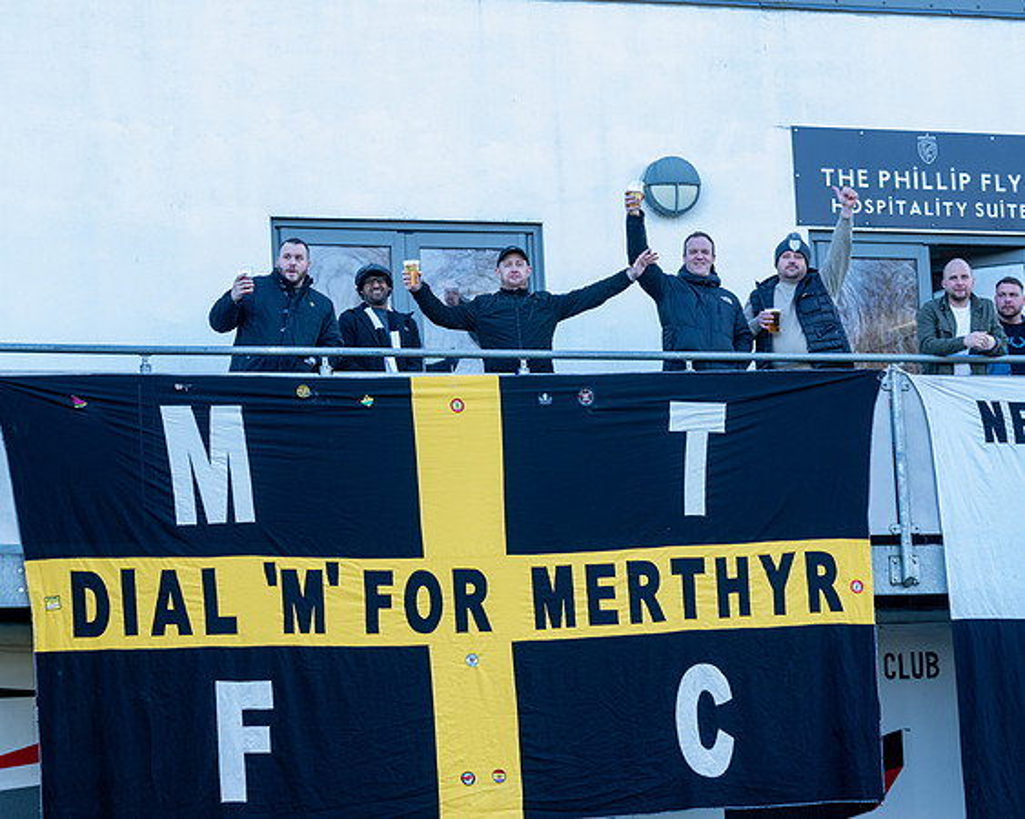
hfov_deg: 15.6
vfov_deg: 12.5
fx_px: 3739
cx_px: 532
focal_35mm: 123
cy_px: 410
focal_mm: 105
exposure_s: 1/250
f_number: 5
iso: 1000
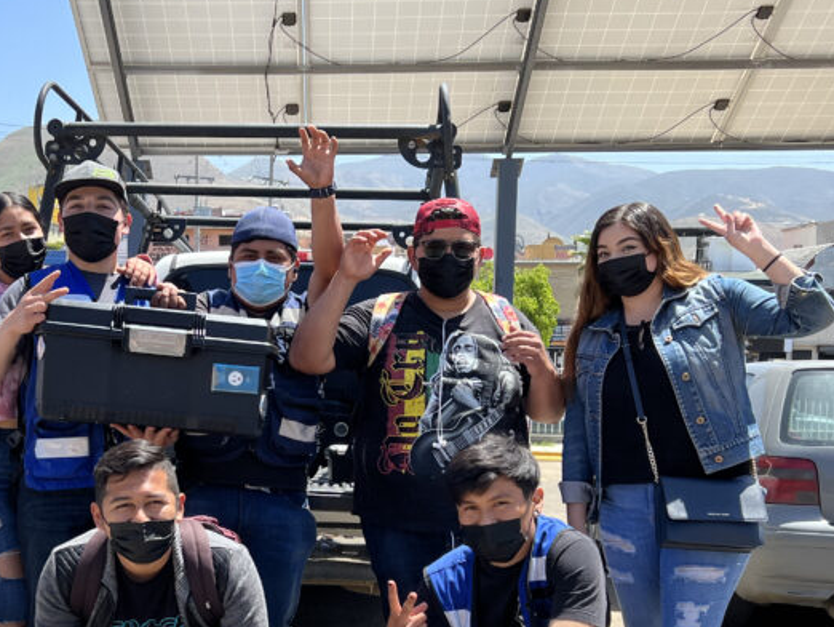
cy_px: 475
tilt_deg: -6.0
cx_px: 251
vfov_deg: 28.1
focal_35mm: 51
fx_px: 1229
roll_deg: +0.1
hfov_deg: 36.9
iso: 50
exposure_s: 1/1838
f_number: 1.5
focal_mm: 5.7
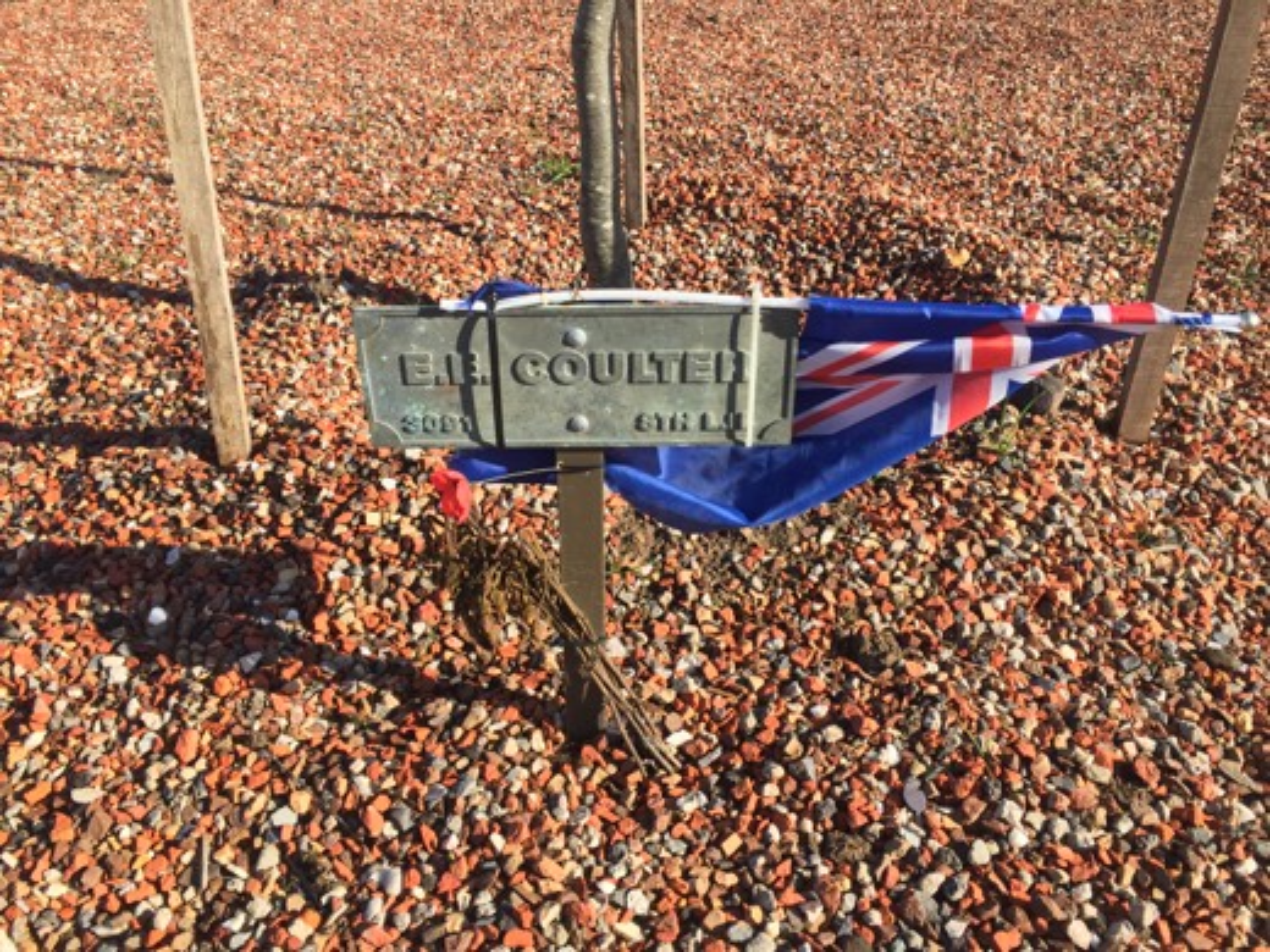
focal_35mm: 29
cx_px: 635
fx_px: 1064
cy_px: 476
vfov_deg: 48.2
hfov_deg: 61.7
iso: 32
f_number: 2.2
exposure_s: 1/920
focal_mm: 4.15
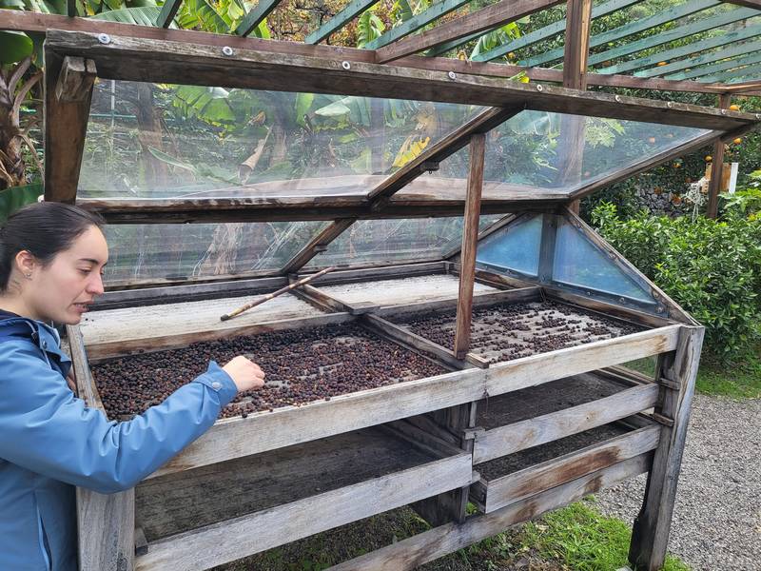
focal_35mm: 26
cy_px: 286
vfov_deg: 53.1
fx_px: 572
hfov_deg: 67.3
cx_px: 380
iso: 50
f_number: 1.8
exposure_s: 1/526
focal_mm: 4.25
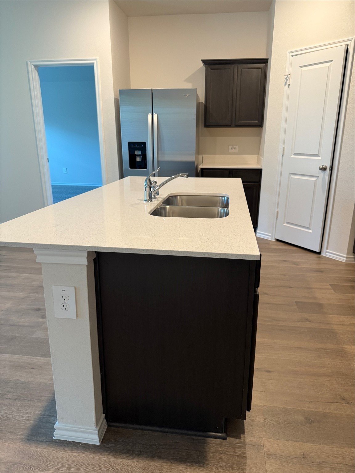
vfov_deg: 71.6
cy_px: 236
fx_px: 328
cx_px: 178
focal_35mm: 24
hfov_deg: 56.8
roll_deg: -0.4
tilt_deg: -15.3
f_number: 1.78
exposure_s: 1/60
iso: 200
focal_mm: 6.76
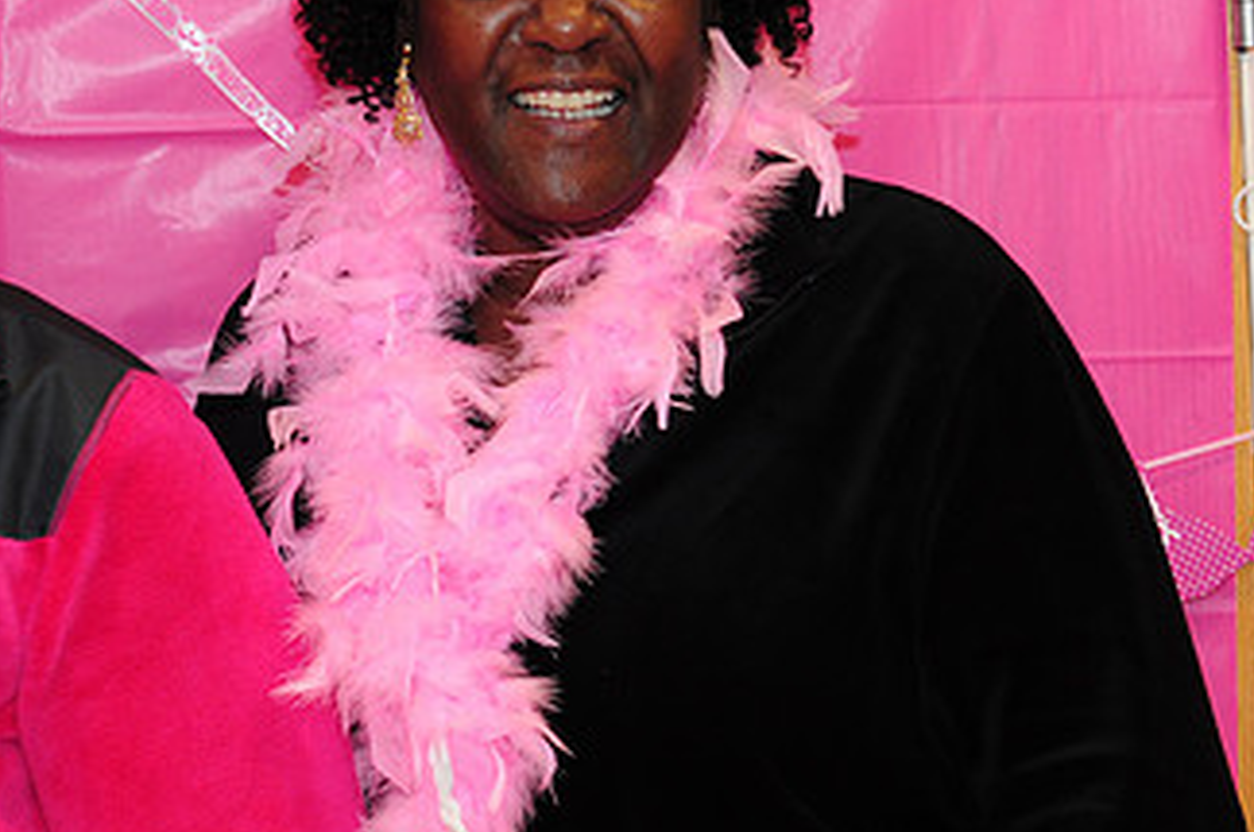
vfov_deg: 10.6
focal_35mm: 129
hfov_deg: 15.7
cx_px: 143
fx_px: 4487
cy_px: 296
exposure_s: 1/60
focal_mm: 48
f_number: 5.6
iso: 640
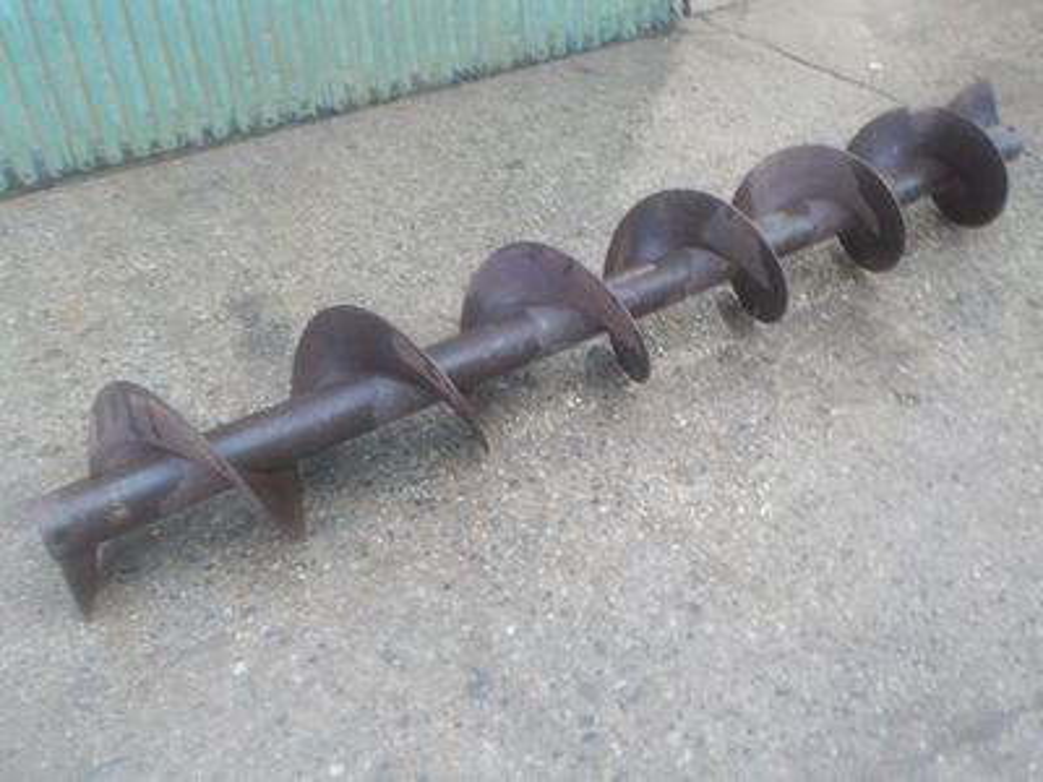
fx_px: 904
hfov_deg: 60.0
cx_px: 522
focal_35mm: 30
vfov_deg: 46.8
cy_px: 391
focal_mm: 4.1
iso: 400
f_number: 3.3
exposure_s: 1/20
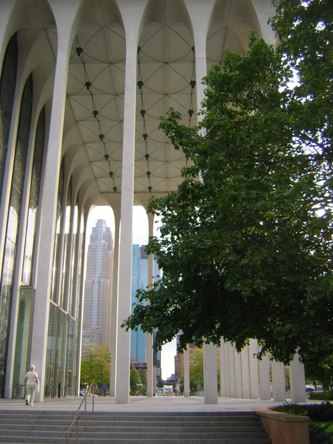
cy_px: 222
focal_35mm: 36
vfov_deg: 51.4
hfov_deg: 39.7
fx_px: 462
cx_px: 166
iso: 141
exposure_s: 1/357
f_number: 2.6
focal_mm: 4.7
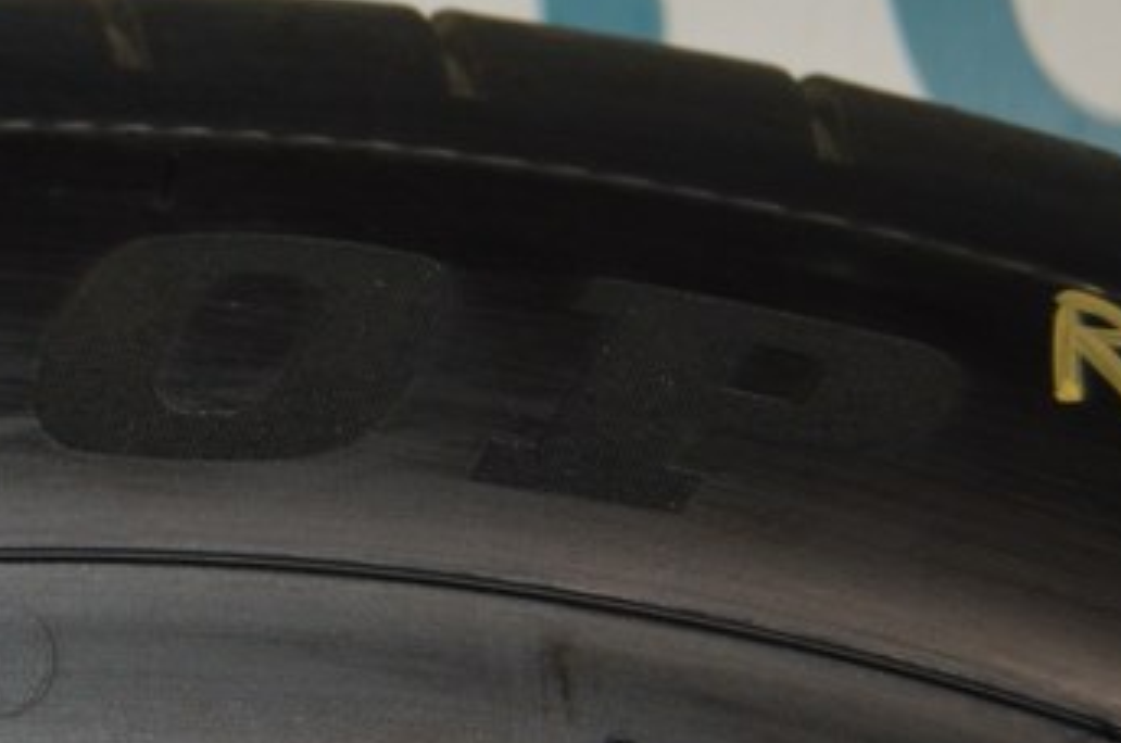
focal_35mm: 152
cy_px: 350
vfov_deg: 9.0
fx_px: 4724
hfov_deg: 13.0
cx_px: -446
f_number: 4.5
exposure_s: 1/60
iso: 1000
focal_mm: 34
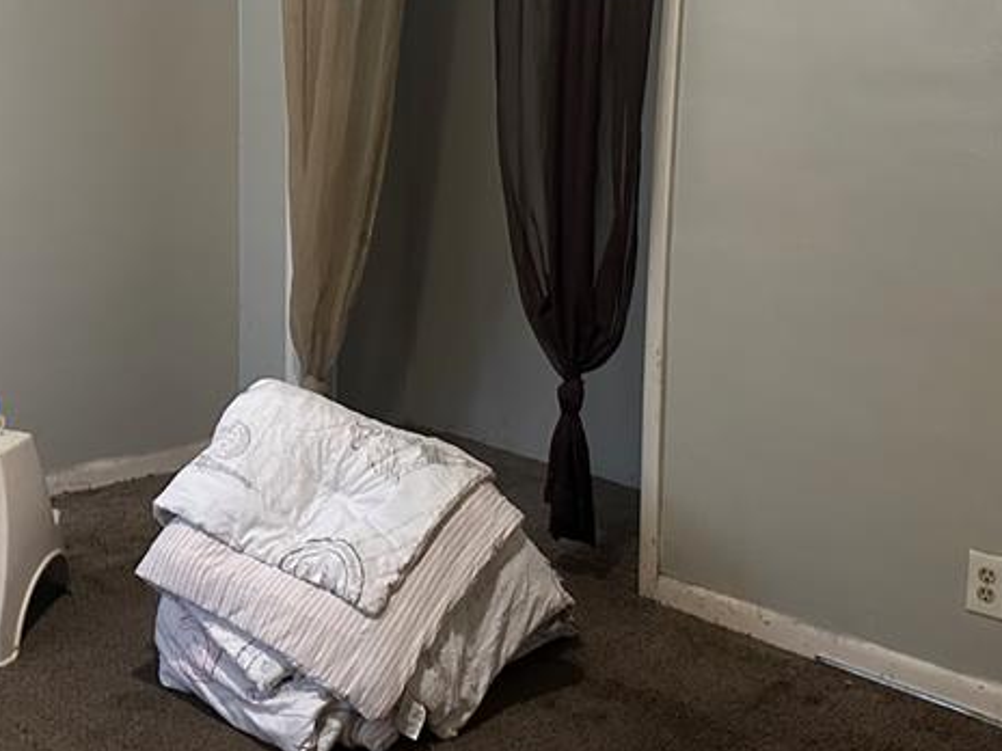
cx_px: 296
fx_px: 1534
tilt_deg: -10.0
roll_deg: +0.1
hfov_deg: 35.6
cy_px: 287
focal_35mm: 53
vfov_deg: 27.4
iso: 800
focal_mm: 6.86
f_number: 1.78
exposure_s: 1/40
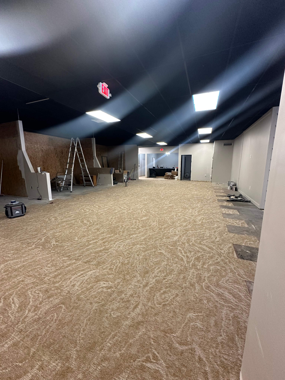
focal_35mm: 14
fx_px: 154
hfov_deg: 85.7
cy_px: 190
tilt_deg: -9.0
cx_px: 142
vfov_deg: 102.1
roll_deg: +0.0
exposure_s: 1/60
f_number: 2.2
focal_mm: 2.22
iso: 250
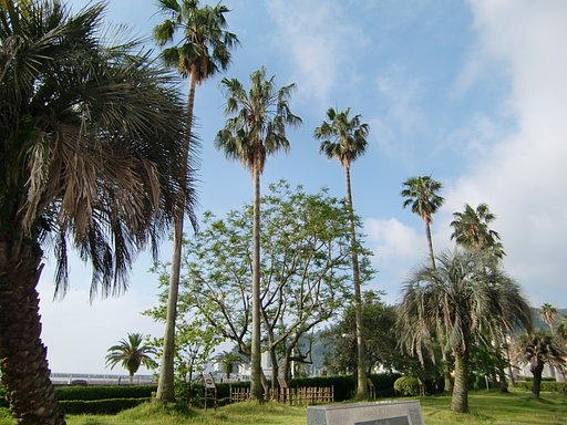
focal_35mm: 28
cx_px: 284
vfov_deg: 49.7
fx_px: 459
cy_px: 212
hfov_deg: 63.4
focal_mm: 4.9
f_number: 7
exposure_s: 1/160
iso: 64
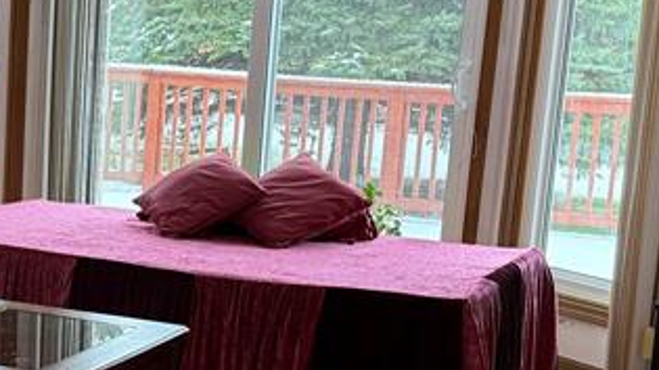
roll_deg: -2.8
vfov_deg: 14.1
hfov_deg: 24.4
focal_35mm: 85
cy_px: 288
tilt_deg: -11.4
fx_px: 1485
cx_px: 73
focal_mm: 6.76
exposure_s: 1/120
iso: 250
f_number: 1.78
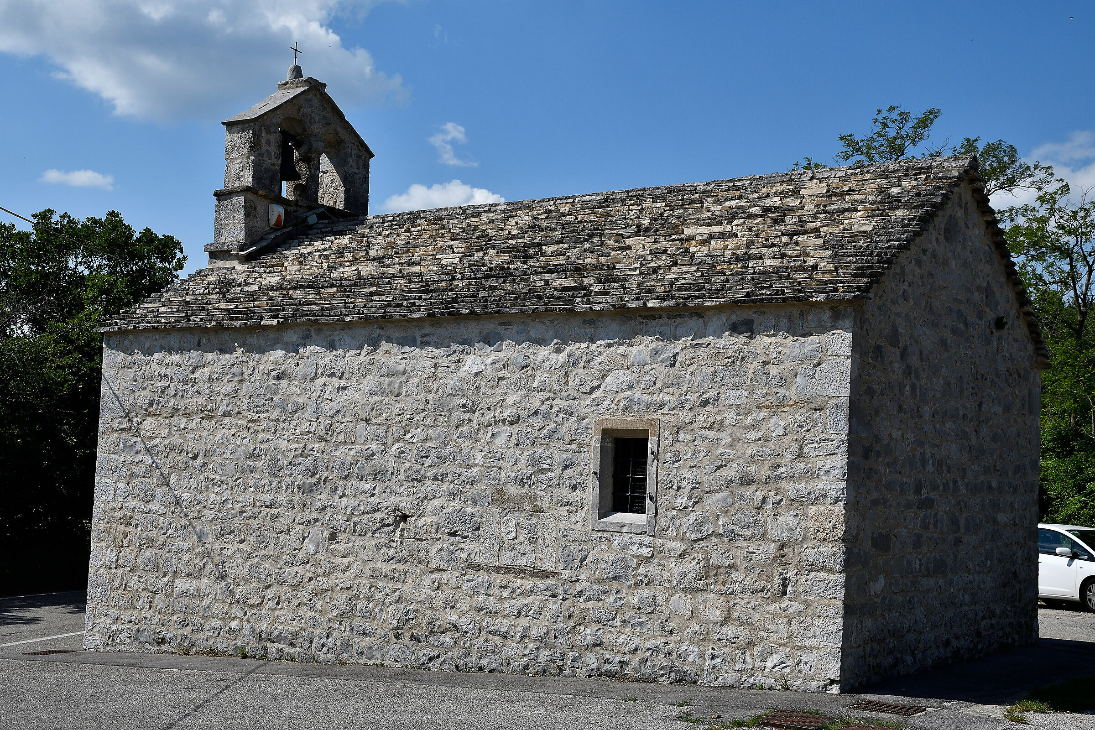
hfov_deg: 45.4
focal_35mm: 43
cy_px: 365
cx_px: 548
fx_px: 1308
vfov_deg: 31.2
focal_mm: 29
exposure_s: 1/800
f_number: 11
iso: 100
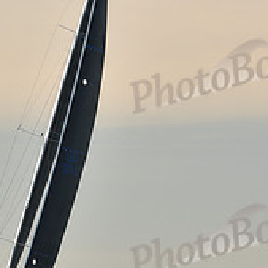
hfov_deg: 3.6
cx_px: 48
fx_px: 4213
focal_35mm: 481
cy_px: 178
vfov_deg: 3.6
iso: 250
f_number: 5.6
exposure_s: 1/640
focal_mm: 165
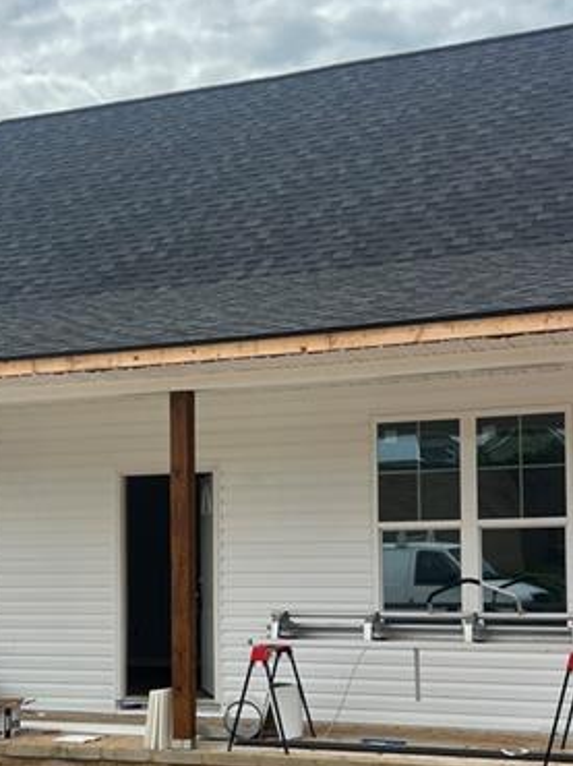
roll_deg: +1.1
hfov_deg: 26.9
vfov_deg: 35.2
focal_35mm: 54
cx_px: 217
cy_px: 520
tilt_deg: +3.9
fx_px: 1193
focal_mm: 5.7
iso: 50
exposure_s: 1/5319
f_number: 1.5
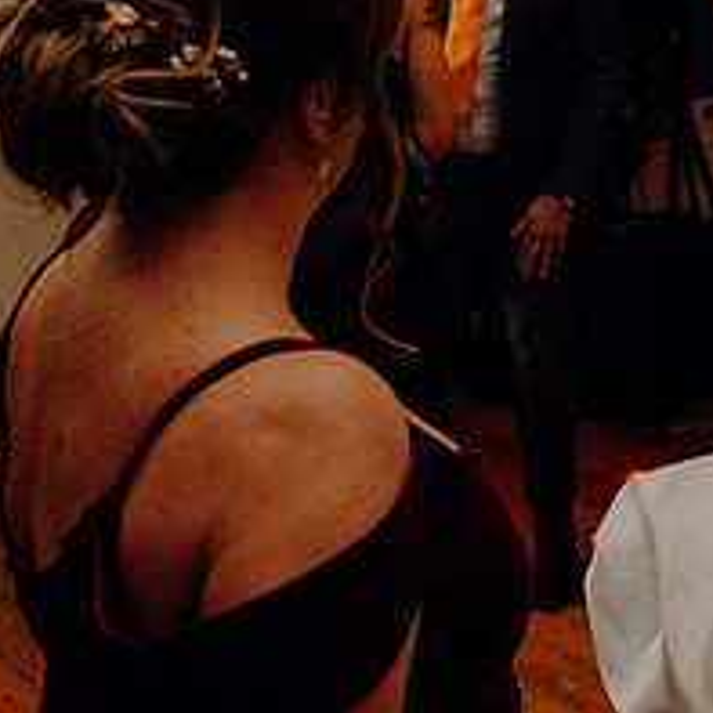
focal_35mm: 75
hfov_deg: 22.0
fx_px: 1748
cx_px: 749
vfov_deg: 22.9
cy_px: 201
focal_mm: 30
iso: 2500
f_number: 3.5
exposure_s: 1/160
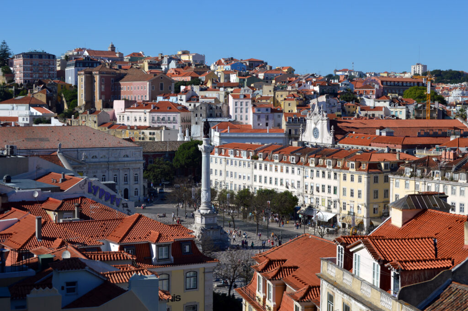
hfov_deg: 31.9
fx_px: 818
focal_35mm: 63
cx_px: 234
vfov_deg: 21.5
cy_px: 156
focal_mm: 42
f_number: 9
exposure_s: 1/320
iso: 100
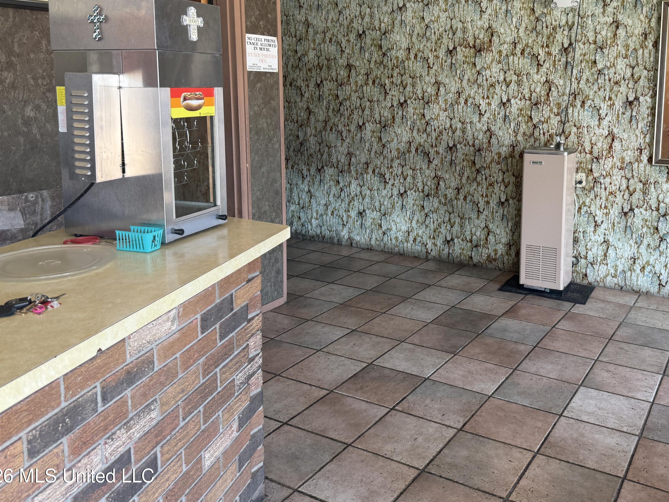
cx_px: 402
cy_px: 172
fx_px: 619
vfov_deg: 43.6
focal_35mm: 32
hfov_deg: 56.4
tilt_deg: -8.1
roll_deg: -1.4
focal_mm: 6.76
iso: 100
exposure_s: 1/121
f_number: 1.78
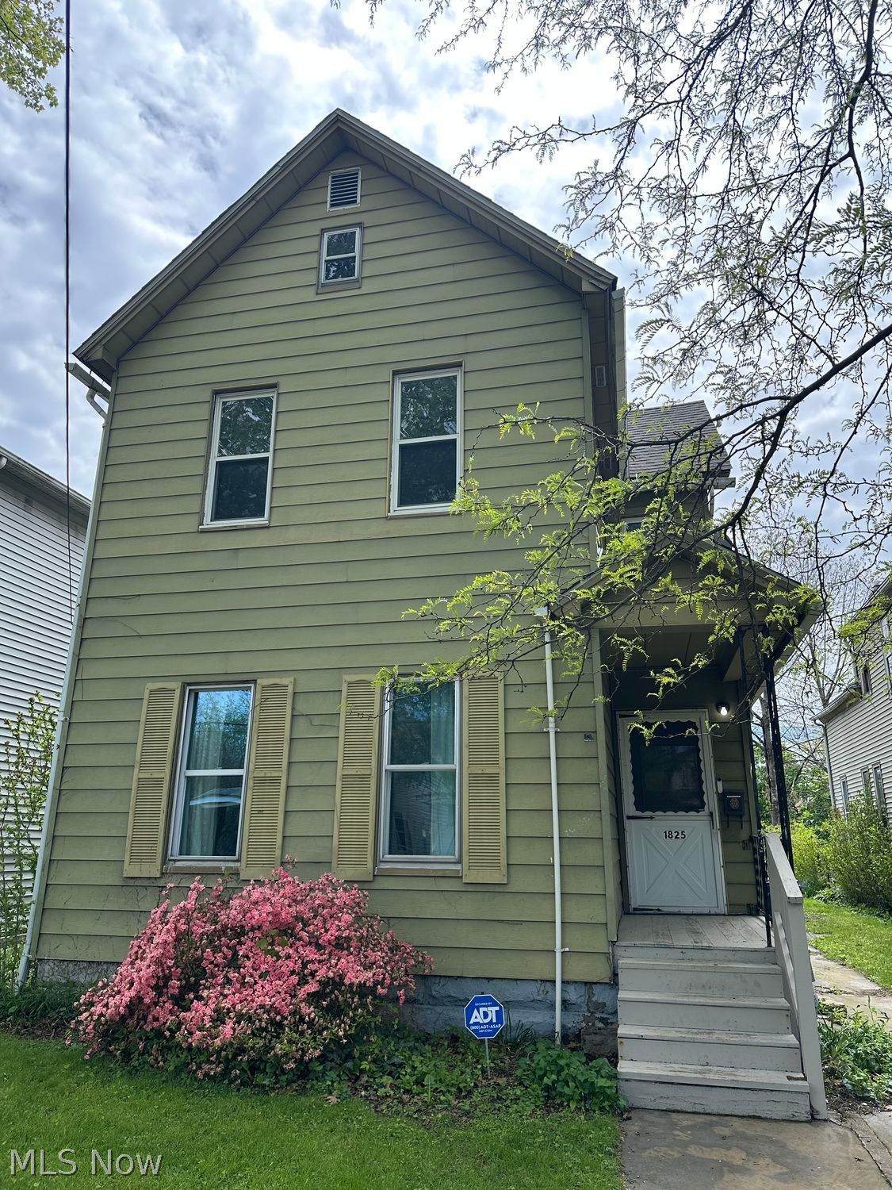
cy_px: 595
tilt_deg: +17.8
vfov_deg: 71.6
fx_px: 825
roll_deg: -0.8
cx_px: 446
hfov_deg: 56.8
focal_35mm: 24
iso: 80
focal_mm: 6.86
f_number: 1.78
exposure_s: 1/2660
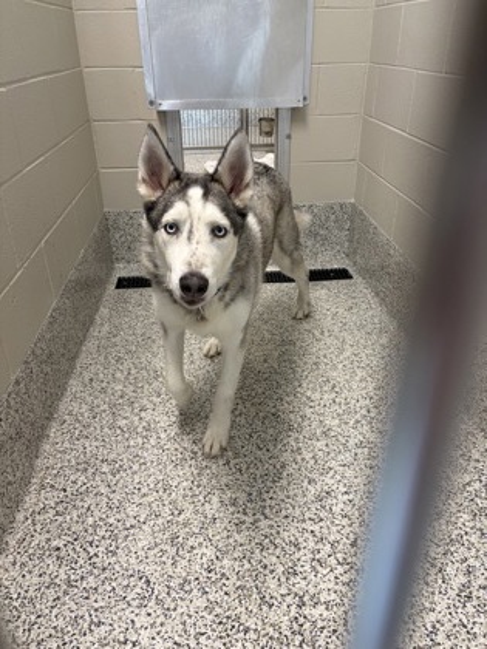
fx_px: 488
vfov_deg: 67.3
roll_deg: +0.7
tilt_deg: -30.5
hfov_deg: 53.1
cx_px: 244
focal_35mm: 26
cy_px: 324
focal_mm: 5.96
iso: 100
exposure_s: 1/122
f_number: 1.6
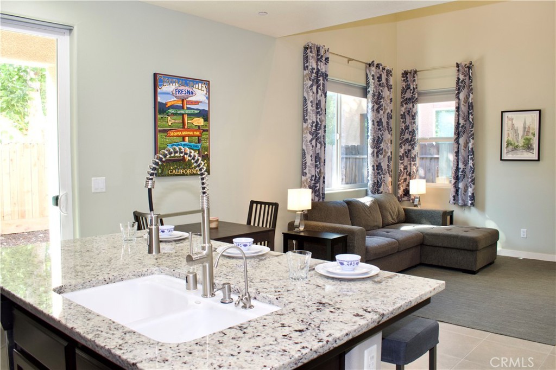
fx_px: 463
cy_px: 185
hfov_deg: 61.9
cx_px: 278
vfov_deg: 43.6
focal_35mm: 30
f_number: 8
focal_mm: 20
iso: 400
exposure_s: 1/13
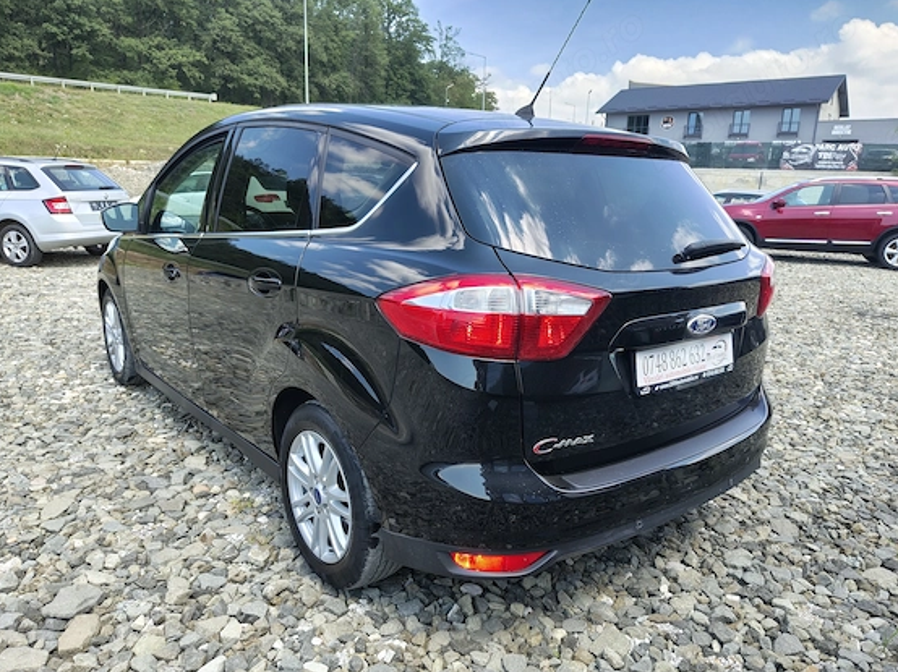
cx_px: 452
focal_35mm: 26
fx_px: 674
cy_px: 359
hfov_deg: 67.3
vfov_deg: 53.0
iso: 100
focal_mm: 5.56
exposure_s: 1/372
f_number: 1.8
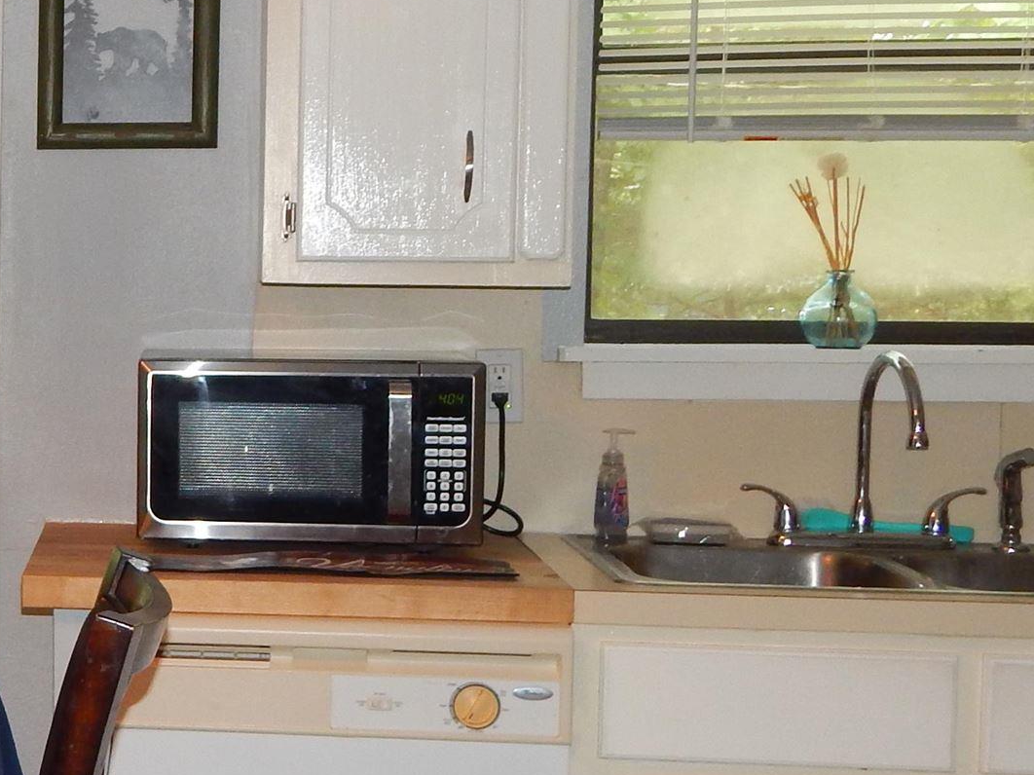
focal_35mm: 81
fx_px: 2419
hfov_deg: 22.1
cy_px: 406
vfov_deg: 18.2
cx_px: -242
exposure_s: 1/30
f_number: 3.2
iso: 200
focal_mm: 5.1
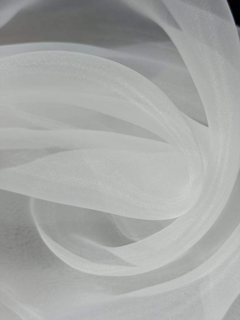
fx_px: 444
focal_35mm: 48
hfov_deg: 30.3
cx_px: 120
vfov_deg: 39.7
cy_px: 160
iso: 50
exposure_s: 1/132
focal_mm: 6.76
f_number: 1.78
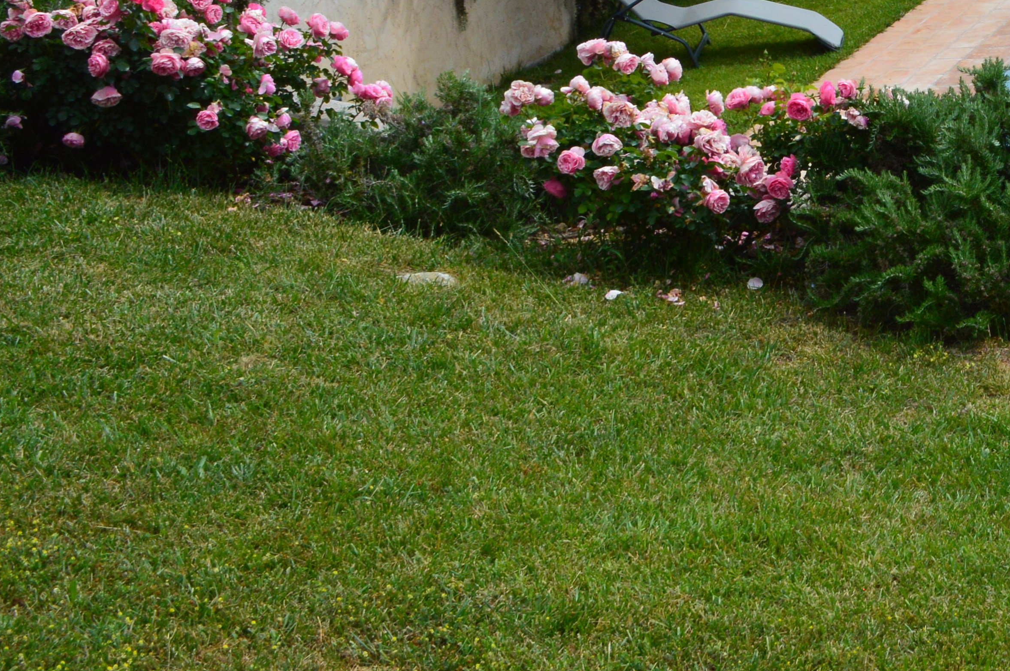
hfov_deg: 20.5
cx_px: 1267
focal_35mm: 92
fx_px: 2579
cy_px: -148
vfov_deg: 14.3
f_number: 11
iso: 360
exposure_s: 1/500
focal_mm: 24
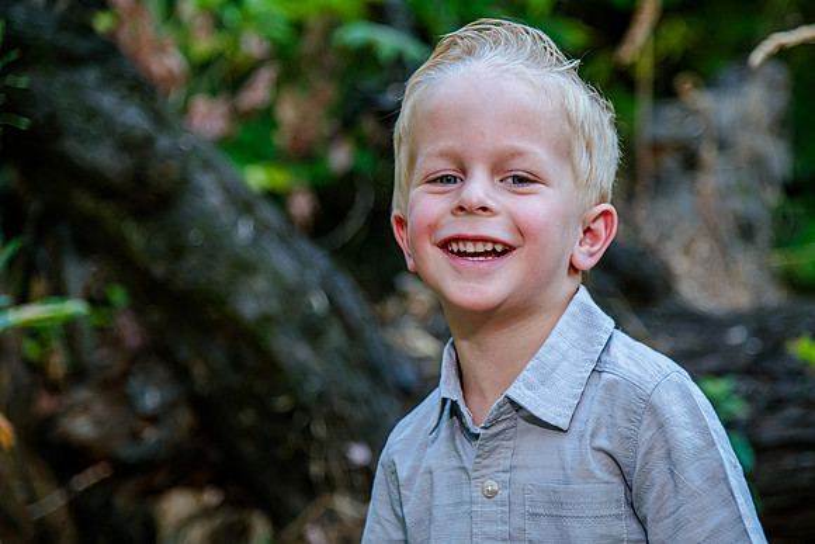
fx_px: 2715
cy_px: 287
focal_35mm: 120
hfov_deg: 17.1
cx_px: 460
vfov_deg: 11.4
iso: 800
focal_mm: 100
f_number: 4
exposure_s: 1/320
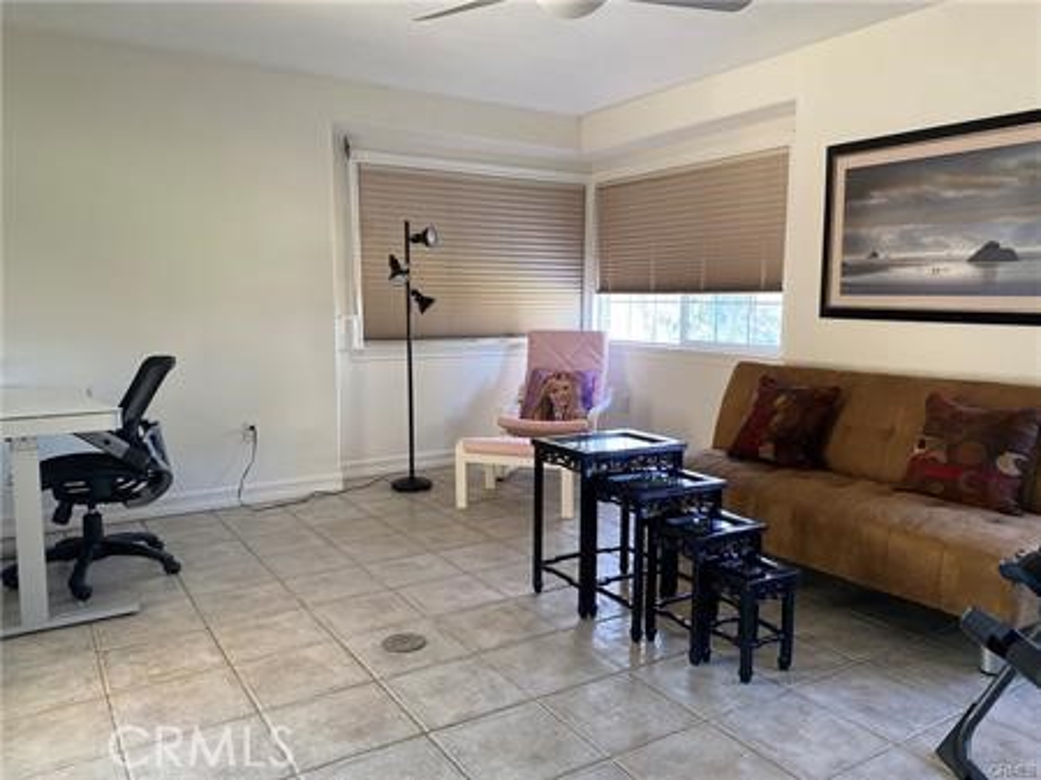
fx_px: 781
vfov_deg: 53.0
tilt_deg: -5.5
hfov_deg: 67.3
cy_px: 390
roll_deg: -0.9
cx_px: 520
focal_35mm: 26
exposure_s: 1/60
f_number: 1.8
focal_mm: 4.25
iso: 200
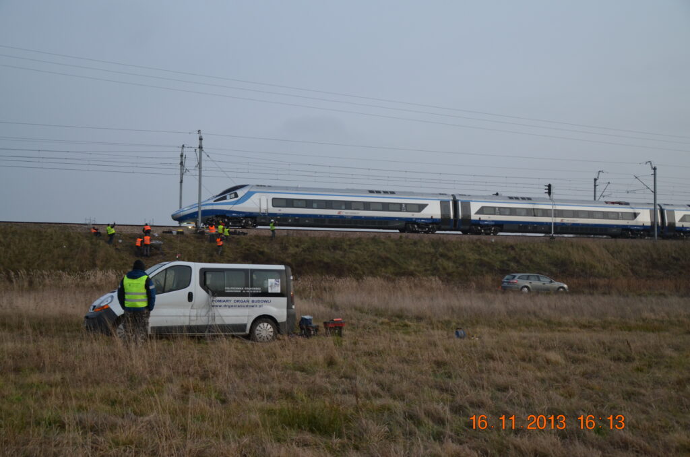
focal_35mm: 42
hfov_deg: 46.5
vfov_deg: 31.7
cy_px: 228
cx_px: 345
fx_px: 803
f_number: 4
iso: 560
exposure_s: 1/1000
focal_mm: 28
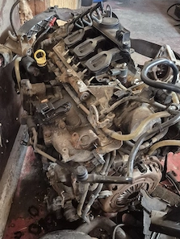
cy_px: 134
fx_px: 215
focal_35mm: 31
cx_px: 82
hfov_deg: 45.4
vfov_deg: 58.2
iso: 1600
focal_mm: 5.4
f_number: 1.8
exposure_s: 1/17
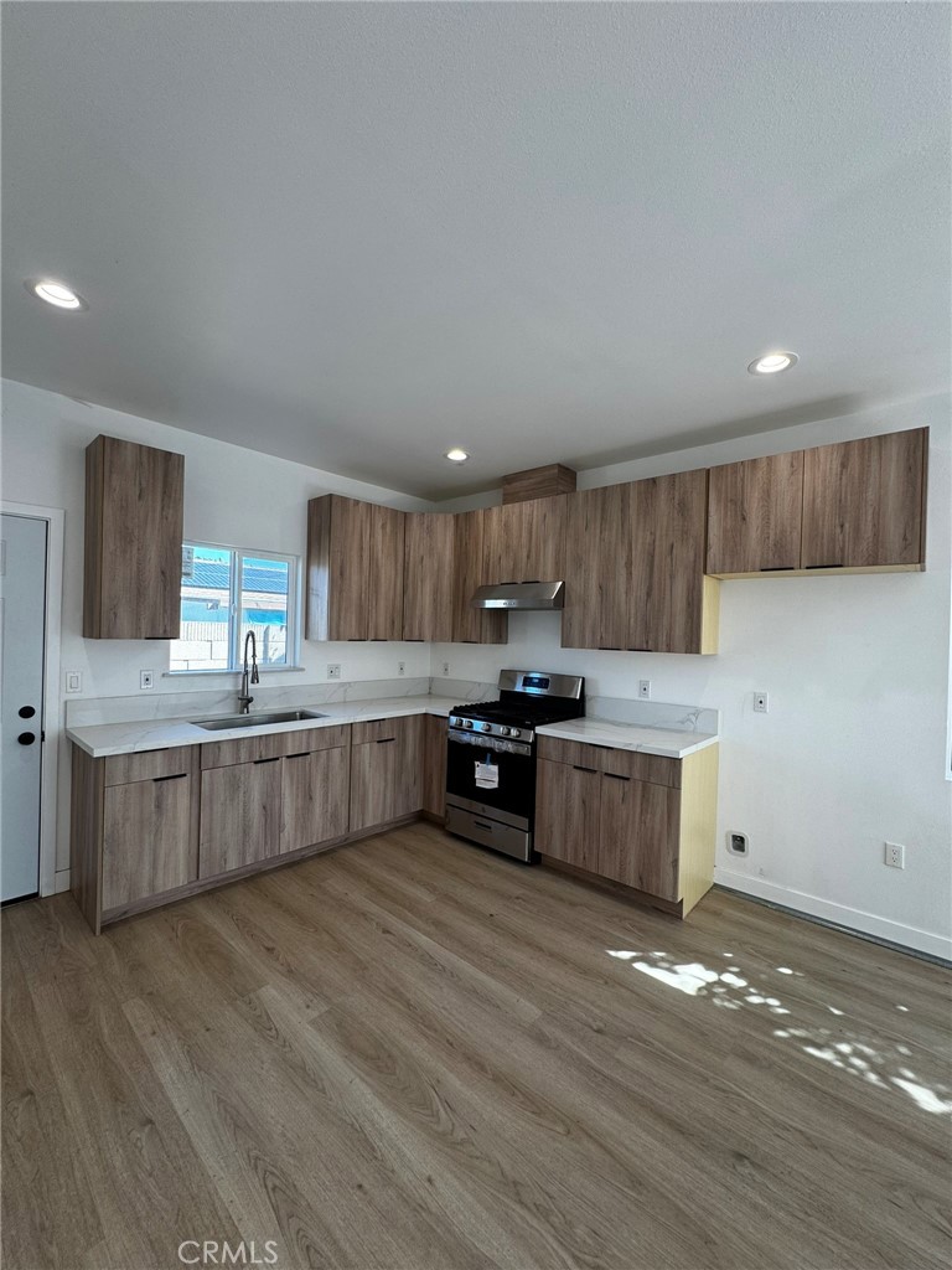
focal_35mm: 14
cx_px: 476
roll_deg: -1.2
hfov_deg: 85.7
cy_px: 635
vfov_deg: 102.1
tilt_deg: +0.6
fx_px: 513
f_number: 2.2
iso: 64
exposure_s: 1/120
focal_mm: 2.22
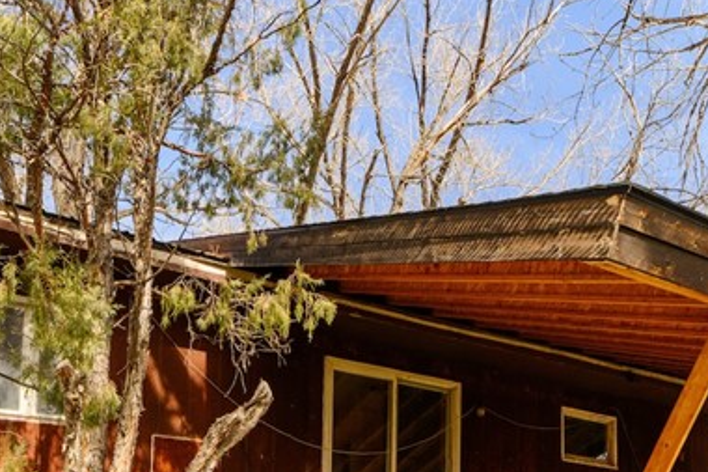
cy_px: 485
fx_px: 786
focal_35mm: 40
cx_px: 348
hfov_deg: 48.5
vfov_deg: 30.7
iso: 125
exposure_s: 1/200
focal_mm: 14
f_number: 9
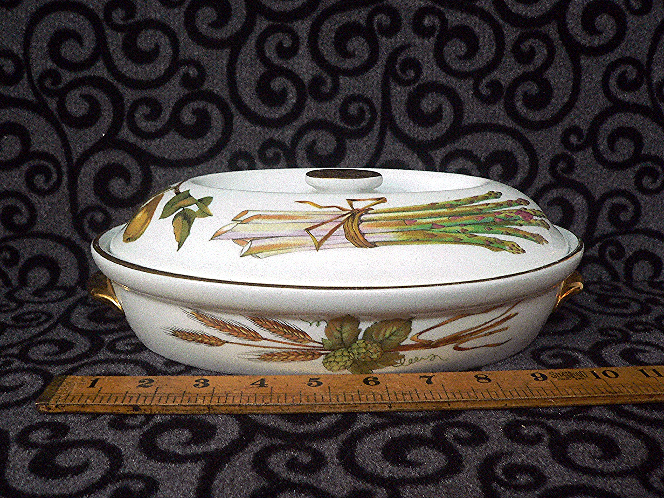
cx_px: 332
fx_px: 691
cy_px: 249
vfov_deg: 39.7
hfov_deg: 51.4
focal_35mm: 36
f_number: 2.8
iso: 400
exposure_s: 1/25
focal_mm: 6
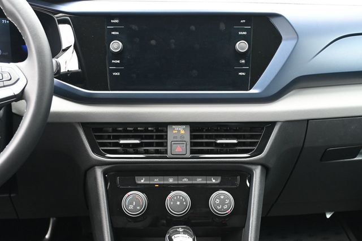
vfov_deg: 25.7
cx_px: 181
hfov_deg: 37.9
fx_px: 528
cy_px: 120
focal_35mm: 52
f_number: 5.3
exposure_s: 1/125
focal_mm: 35
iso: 2000
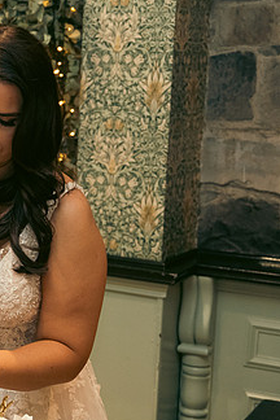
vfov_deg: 21.9
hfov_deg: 14.1
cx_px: -95
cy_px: 213
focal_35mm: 93
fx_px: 1085
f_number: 3.5
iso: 2500
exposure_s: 1/160
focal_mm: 35
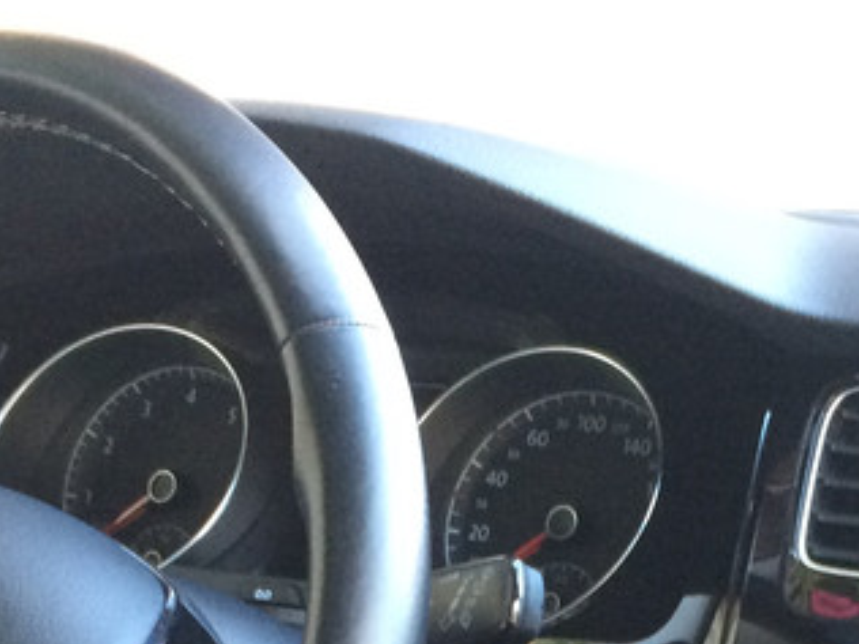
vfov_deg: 13.8
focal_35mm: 98
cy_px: 1076
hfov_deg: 19.9
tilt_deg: -22.1
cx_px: 599
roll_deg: -0.6
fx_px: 2432
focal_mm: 4.15
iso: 250
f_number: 2.2
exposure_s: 1/33
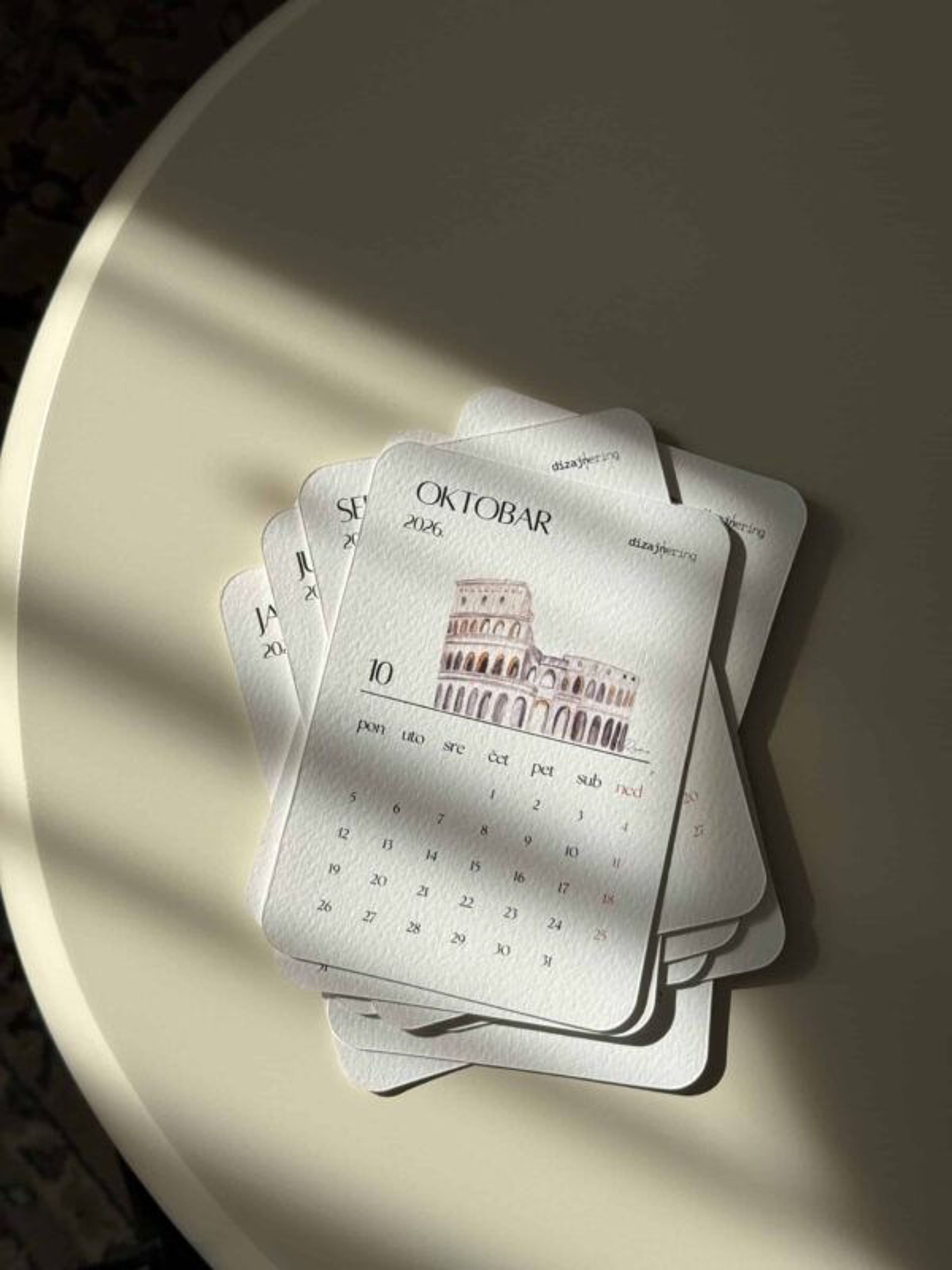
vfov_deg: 39.7
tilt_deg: -79.9
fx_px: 1760
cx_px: 476
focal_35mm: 48
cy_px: 635
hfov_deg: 30.3
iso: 64
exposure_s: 1/1754
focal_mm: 6.76
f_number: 1.78
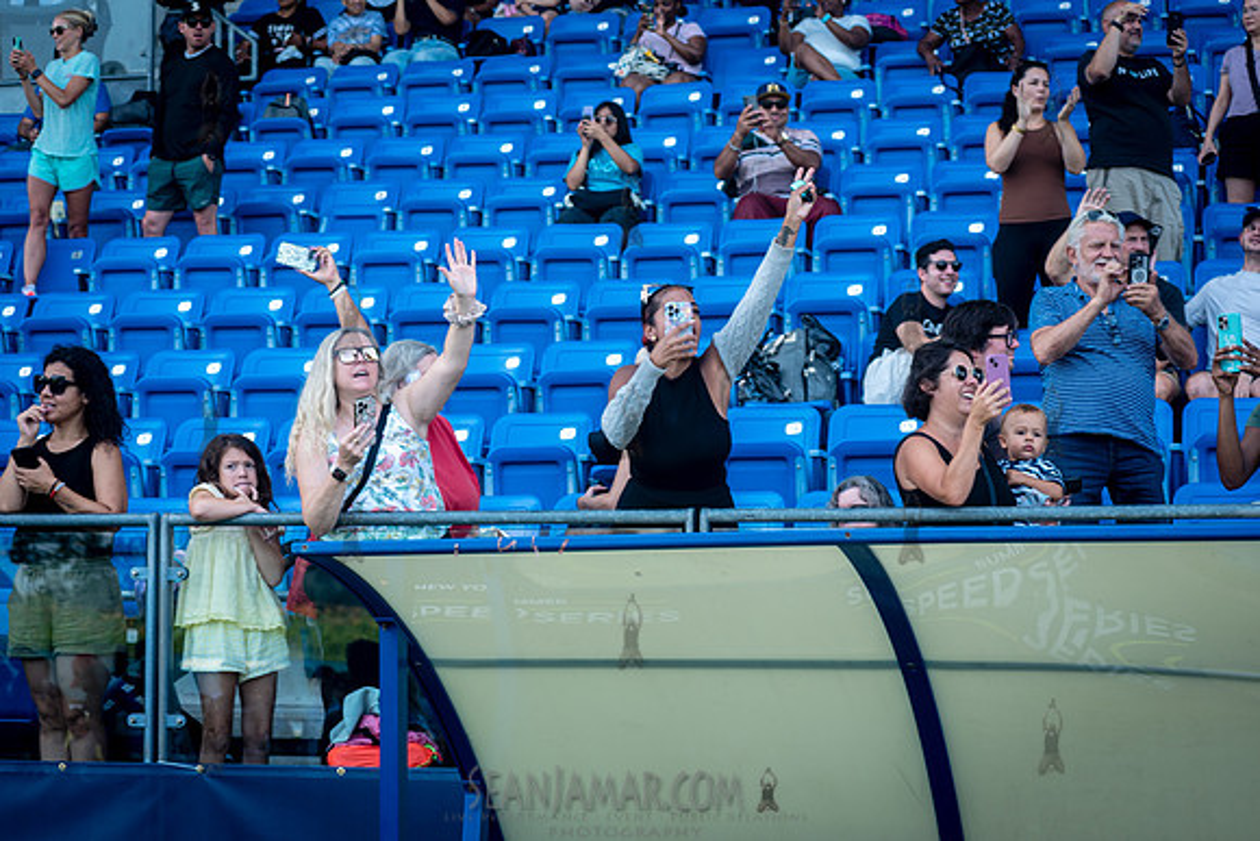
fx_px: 3011
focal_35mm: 86
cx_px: 630
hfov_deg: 23.6
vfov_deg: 15.9
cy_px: 420
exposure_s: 1/250
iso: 160
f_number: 4.5
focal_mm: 86
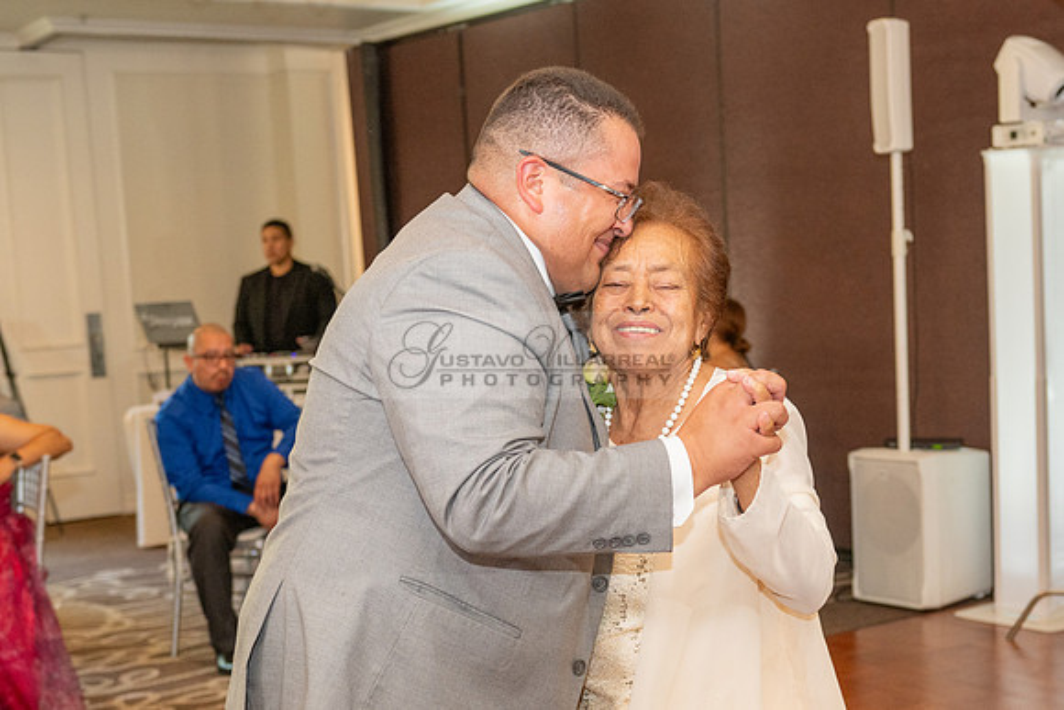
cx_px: 655
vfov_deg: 23.2
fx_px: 1723
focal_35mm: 58
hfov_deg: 34.2
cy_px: 481
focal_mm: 35
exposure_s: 1/125
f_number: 3.5
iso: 800
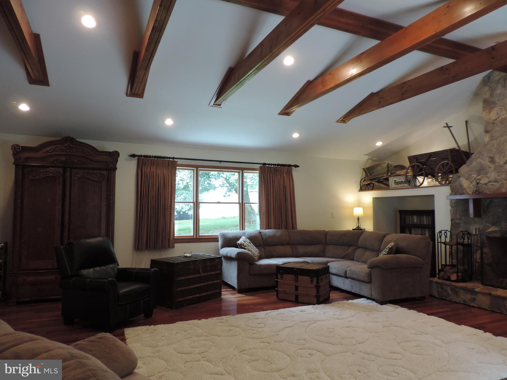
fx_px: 352
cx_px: 254
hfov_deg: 71.6
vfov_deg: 56.8
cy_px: 190
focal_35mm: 24
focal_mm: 4.3
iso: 320
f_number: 3
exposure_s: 1/30
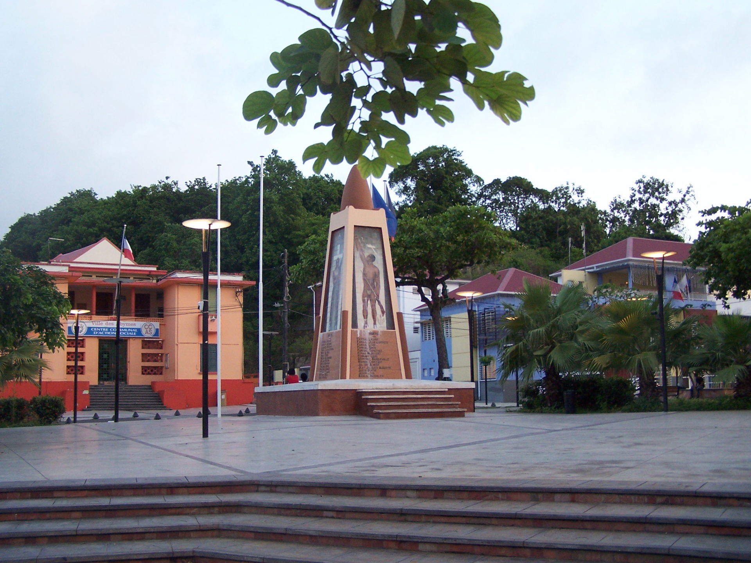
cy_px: 282
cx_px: 376
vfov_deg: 37.7
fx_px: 824
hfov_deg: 49.0
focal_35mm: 38
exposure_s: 1/30
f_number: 2.8
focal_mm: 6.3
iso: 140
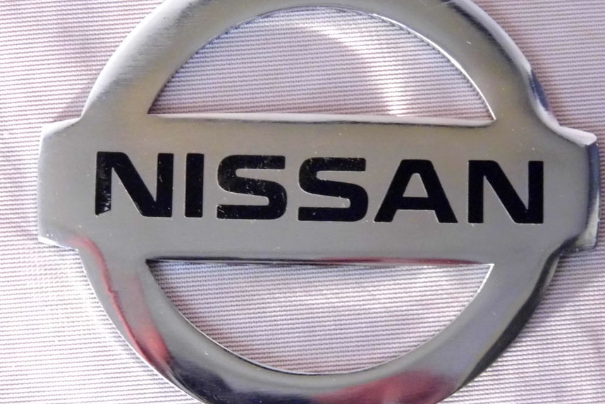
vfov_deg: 8.6
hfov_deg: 12.8
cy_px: 176
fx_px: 2689
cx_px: 288
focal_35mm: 160
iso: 800
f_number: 4.7
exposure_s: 1/5
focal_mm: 23.6
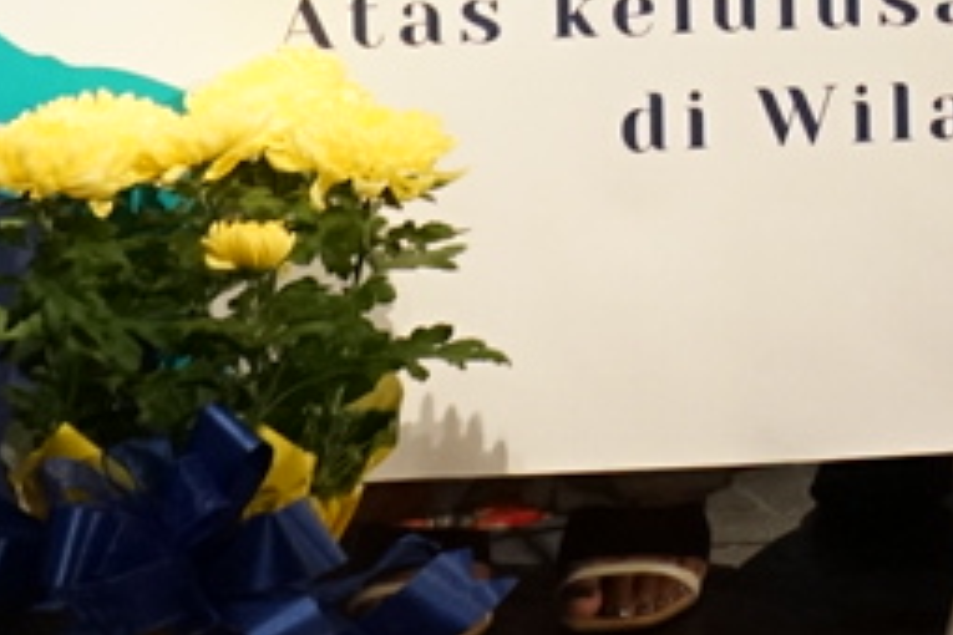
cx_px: 1794
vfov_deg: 5.9
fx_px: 5876
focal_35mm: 222
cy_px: -960
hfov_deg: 8.8
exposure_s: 1/100
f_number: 5
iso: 2500
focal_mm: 35
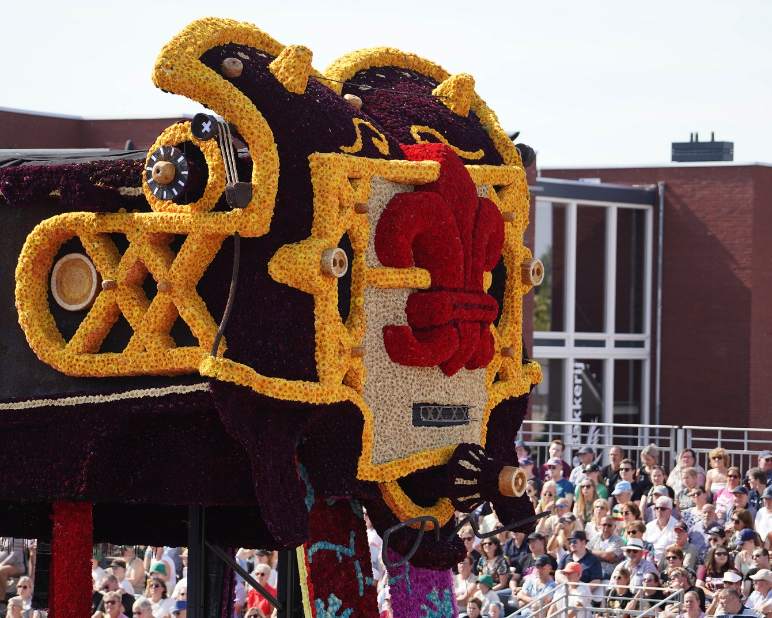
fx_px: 3656
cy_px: 307
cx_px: 404
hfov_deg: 12.1
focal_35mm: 160
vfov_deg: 9.7
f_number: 4
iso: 500
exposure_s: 1/2000
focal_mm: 141
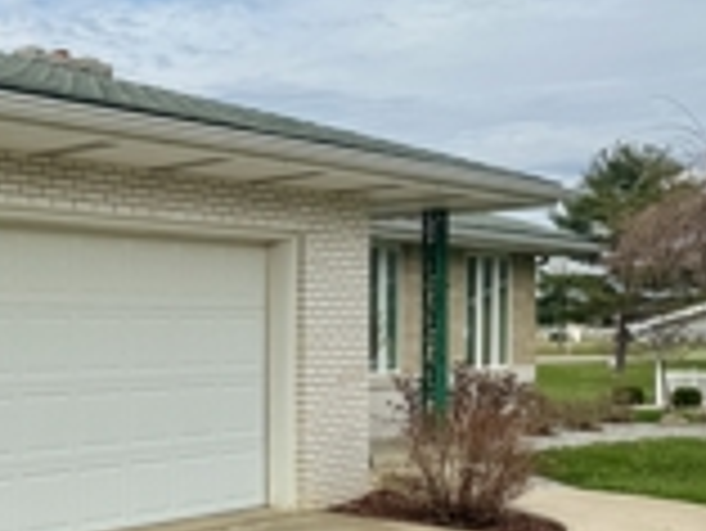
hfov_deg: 27.5
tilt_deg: +0.8
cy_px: 356
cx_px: -157
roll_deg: +0.6
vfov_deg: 23.9
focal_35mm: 61
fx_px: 1245
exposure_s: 1/5714
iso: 80
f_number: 1.78
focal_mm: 6.76
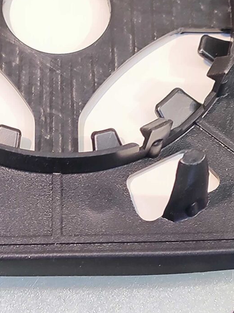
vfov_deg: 30.6
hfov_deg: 22.9
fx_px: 569
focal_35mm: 63
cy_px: 113
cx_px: 49
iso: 228
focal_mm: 4.74
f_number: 1.79
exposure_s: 1/33
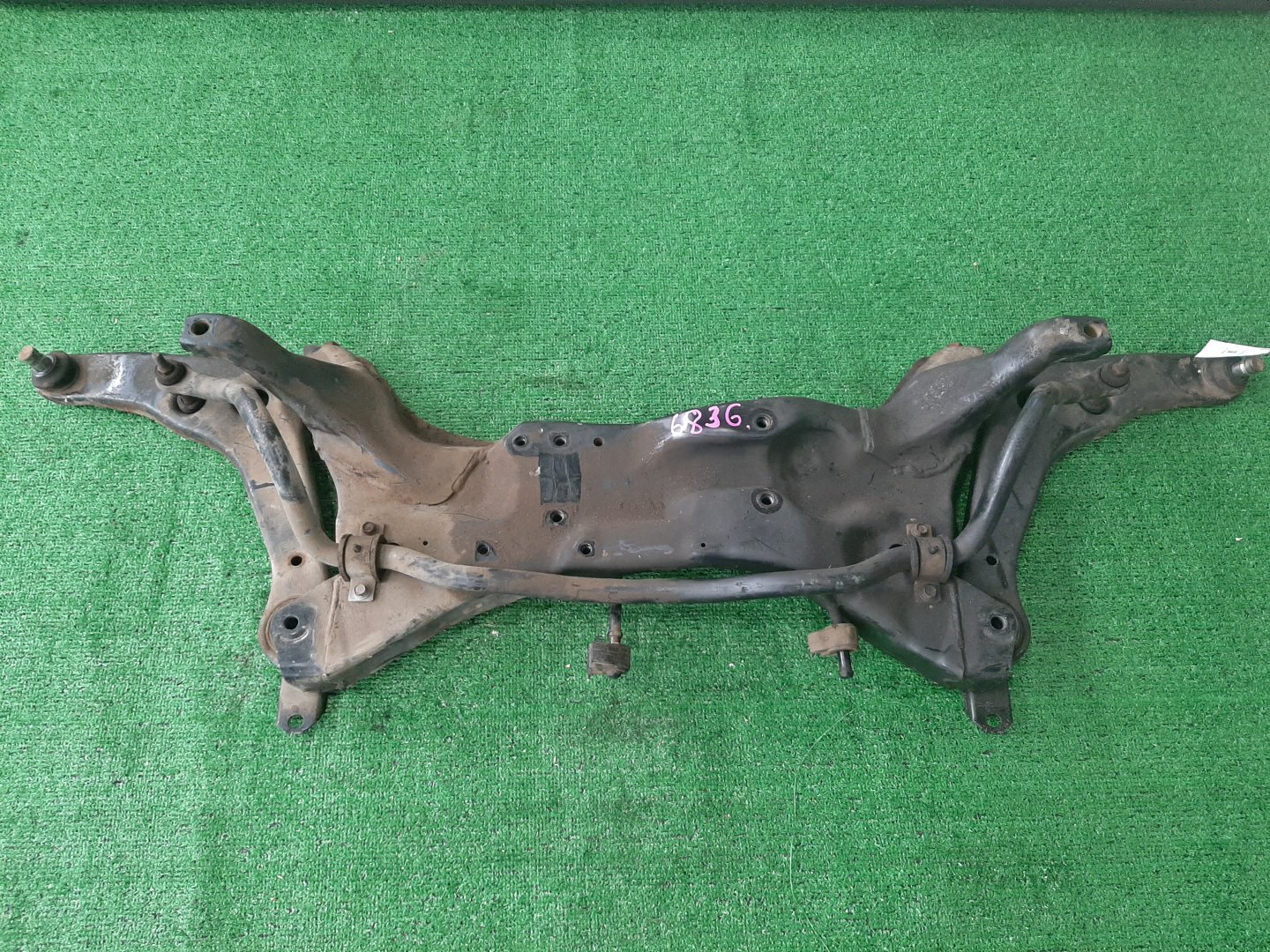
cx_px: 635
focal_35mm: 26
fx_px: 954
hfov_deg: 67.3
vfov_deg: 53.1
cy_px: 476
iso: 141
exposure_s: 1/50
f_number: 1.7
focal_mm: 3.93
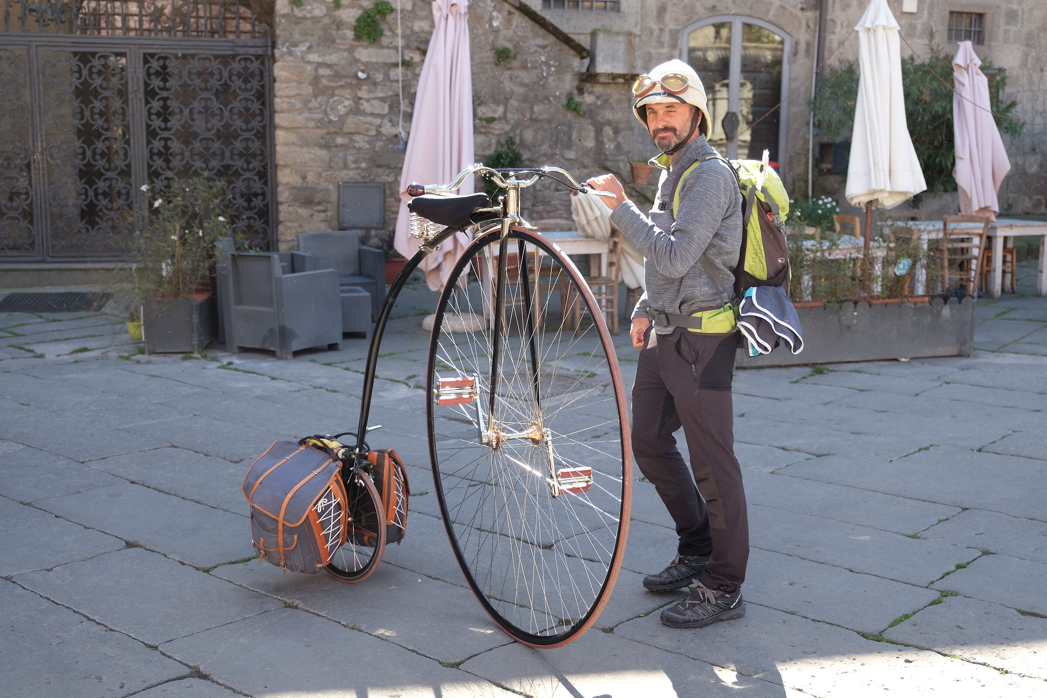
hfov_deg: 46.4
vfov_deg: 31.9
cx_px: 524
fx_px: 1221
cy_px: 349
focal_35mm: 42
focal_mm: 28.3
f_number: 2.8
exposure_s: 1/280
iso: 200
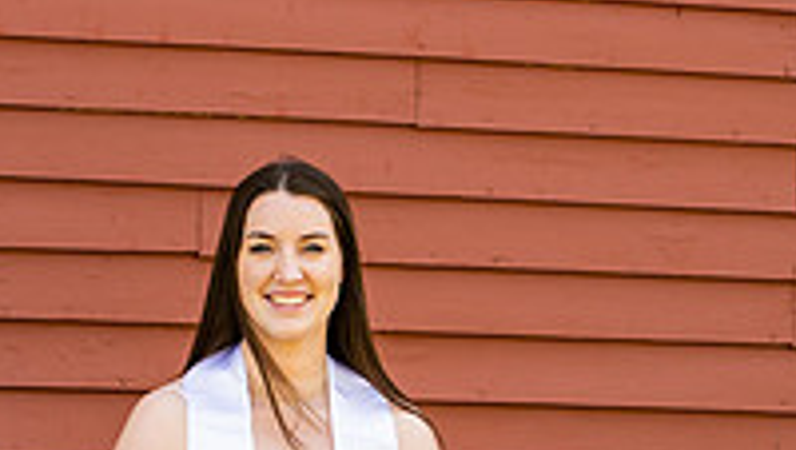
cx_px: 358
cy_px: 697
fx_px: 5219
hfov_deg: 8.7
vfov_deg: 4.9
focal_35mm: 247
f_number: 2.8
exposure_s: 1/250
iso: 100
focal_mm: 70
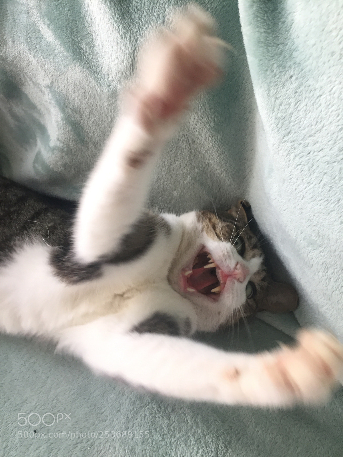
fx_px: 383
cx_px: 172
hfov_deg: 48.2
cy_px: 228
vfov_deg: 61.7
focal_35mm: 29
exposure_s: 1/30
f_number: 2.2
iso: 32
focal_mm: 4.15
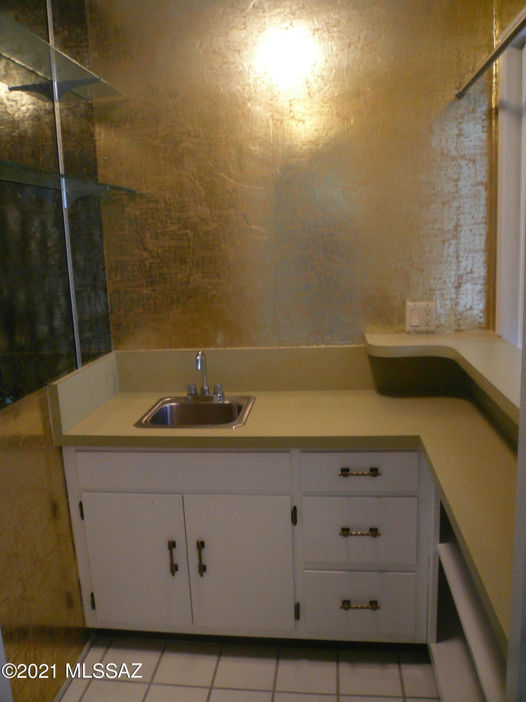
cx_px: 263
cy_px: 351
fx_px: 567
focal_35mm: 28
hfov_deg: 49.7
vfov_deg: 63.4
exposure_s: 1/8
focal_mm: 4.6
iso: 200
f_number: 2.8
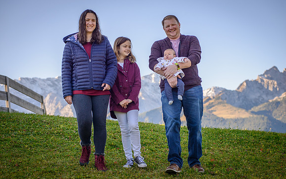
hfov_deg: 25.2
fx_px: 639
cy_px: 90
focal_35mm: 82
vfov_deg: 15.9
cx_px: 143
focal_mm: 80
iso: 200
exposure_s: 1/1000
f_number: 5
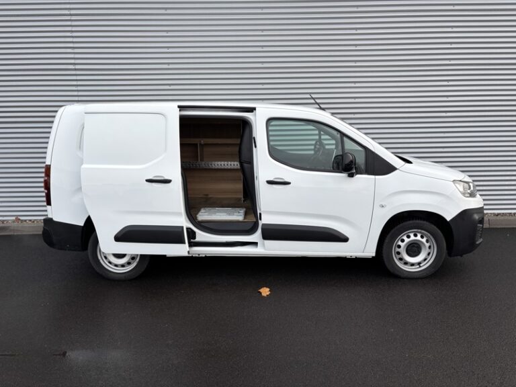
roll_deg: +0.8
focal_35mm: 26
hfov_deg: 67.3
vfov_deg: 53.1
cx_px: 258
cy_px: 194
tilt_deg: -10.1
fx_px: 388
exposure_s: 1/464
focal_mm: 5.96
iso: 50
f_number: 1.6
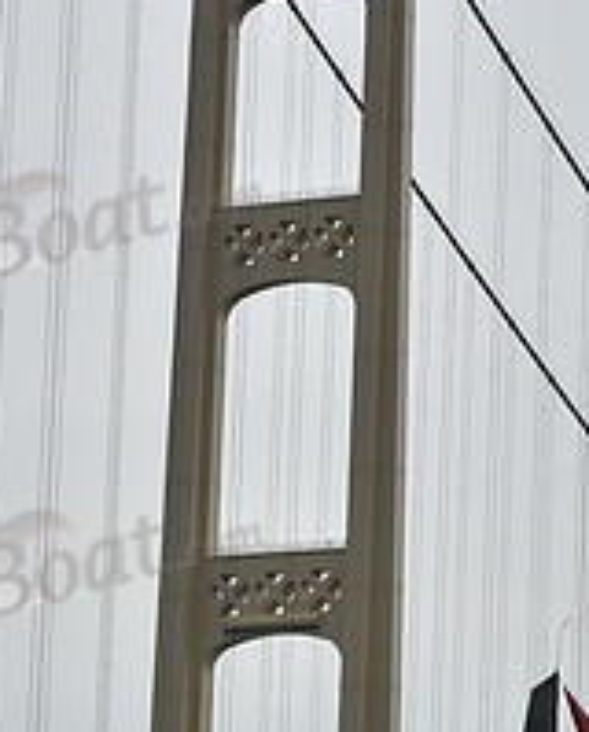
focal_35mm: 213
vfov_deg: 9.0
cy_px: 728
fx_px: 4627
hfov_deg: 7.3
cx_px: 455
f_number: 8
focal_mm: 78
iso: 250
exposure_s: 1/800
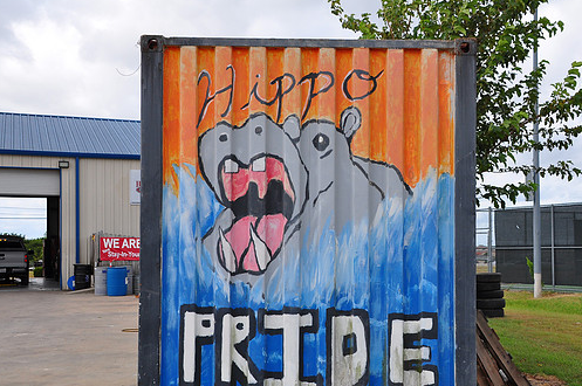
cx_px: 322
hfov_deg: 40.3
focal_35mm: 49
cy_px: 217
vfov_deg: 27.4
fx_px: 791
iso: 200
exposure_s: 1/400
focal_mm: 28
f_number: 8
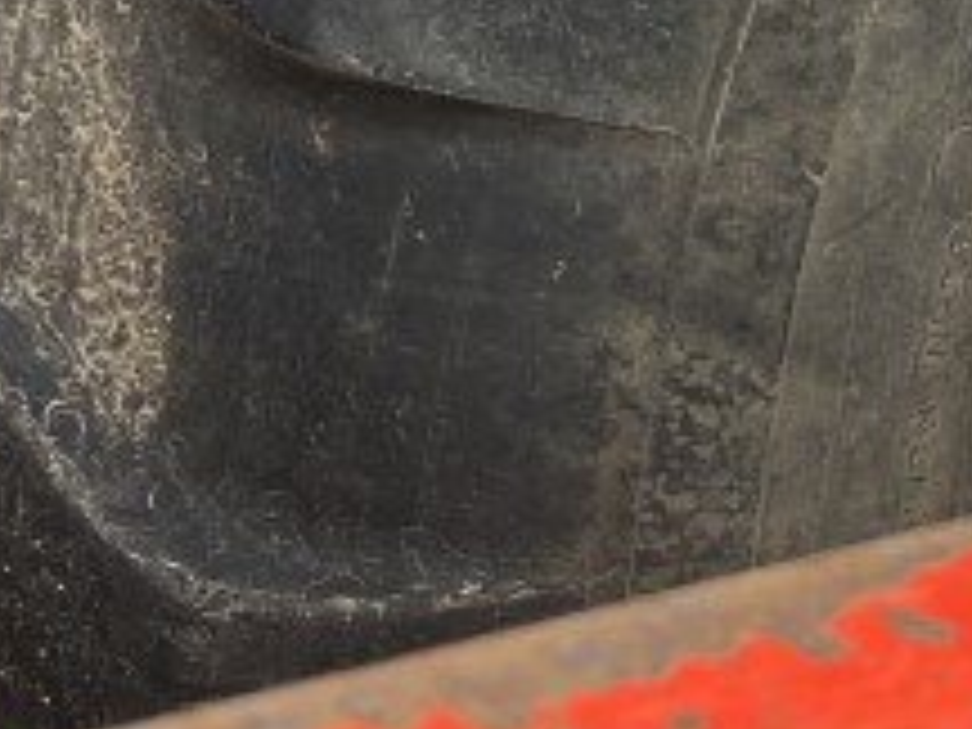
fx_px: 3454
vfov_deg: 11.2
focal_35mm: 123
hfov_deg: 15.8
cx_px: 940
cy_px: -616
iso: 40
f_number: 1.6
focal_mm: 5.1
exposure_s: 1/121
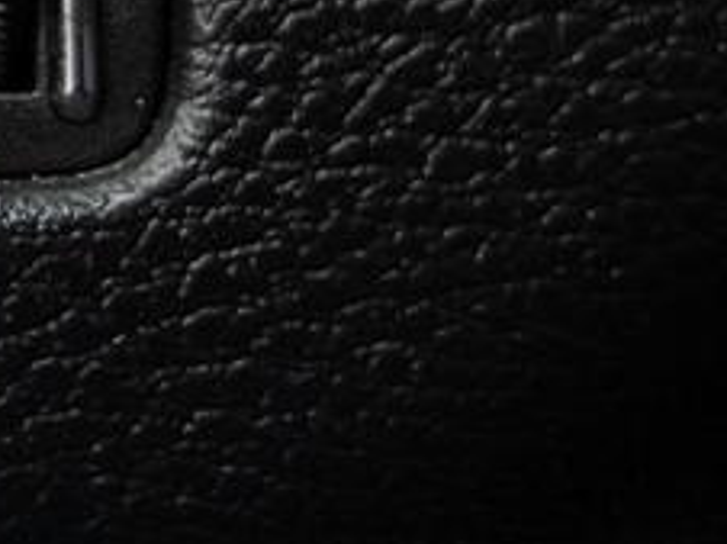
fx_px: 4175
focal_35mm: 199
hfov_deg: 9.2
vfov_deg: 7.3
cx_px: -863
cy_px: -346
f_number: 3.5
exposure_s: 1/40
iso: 1000
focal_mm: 30.2
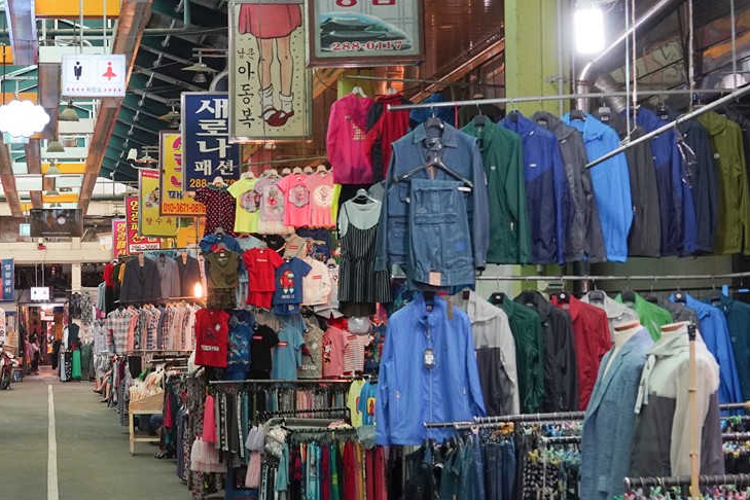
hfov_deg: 20.8
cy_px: 200
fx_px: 2000
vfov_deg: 14.2
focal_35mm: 96
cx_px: 80
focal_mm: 35
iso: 1600
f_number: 5.6
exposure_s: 1/100
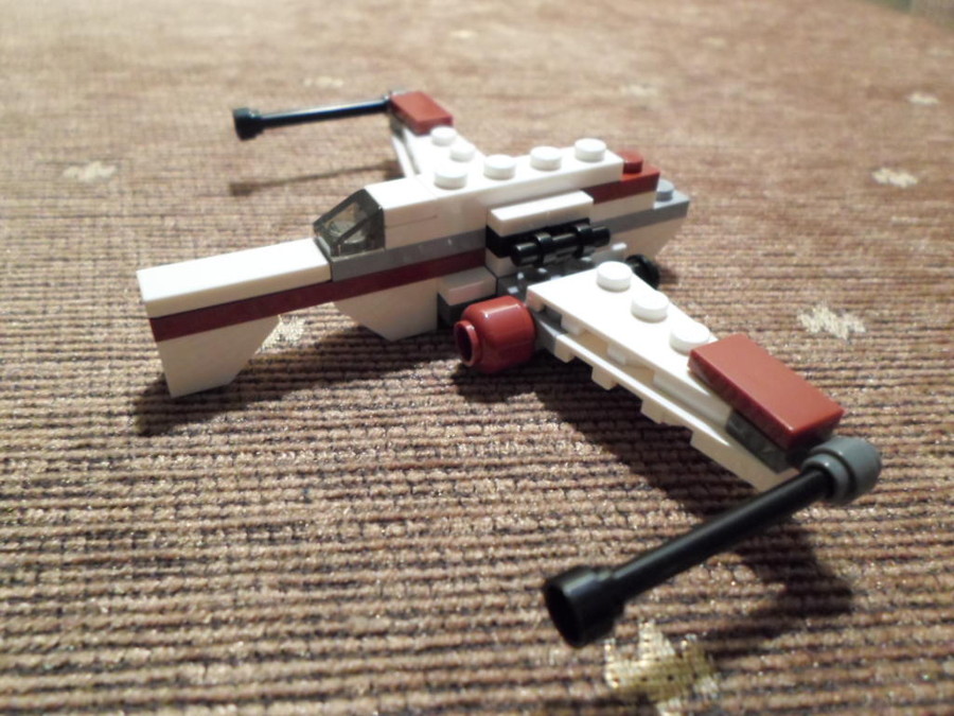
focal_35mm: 25
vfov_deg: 54.9
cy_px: 358
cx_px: 477
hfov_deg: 69.4
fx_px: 689
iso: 400
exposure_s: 1/20
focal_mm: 4.5
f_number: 2.5
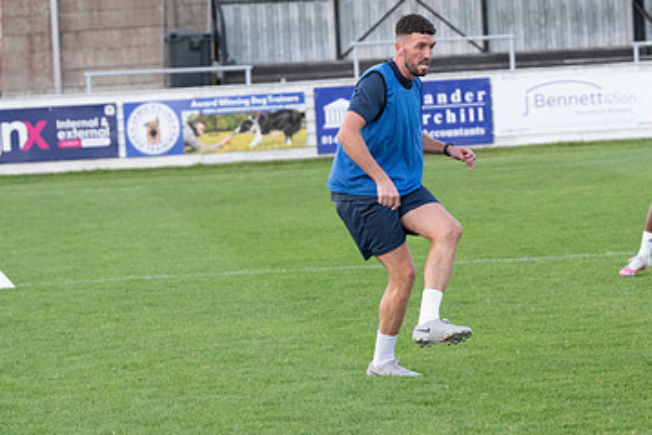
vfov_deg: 6.9
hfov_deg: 10.3
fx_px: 3605
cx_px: 359
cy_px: 213
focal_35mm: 199
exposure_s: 1/500
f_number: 3.2
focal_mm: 82
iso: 1000
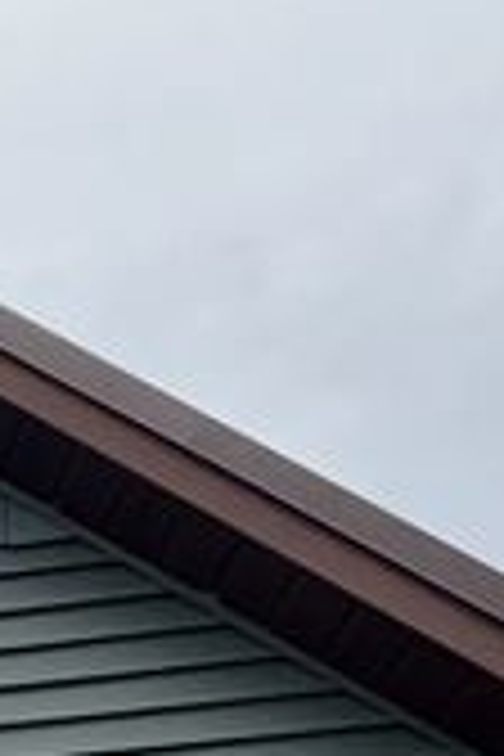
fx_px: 1869
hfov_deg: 11.5
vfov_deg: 17.1
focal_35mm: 89
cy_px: 1490
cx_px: -846
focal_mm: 2.22
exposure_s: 1/631
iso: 40
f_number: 2.2
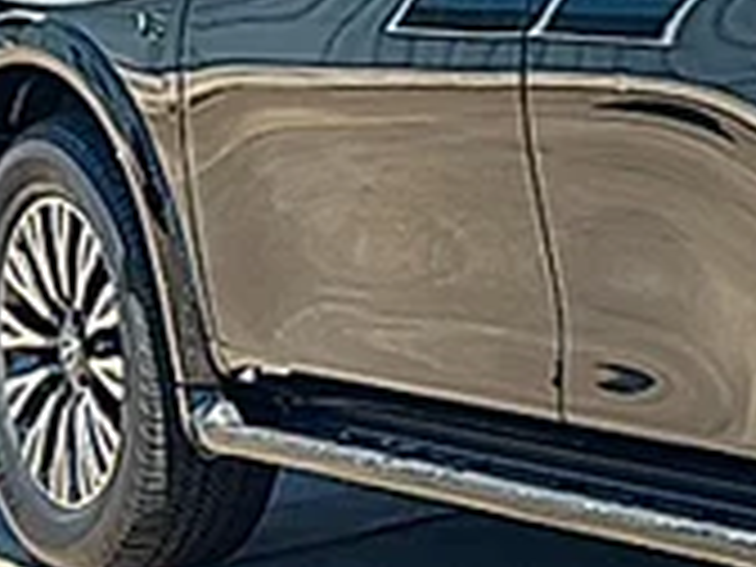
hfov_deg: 11.6
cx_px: 1372
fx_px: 3451
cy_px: 88
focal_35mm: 158
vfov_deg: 9.4
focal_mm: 6.86
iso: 80
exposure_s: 1/2421
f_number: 1.78
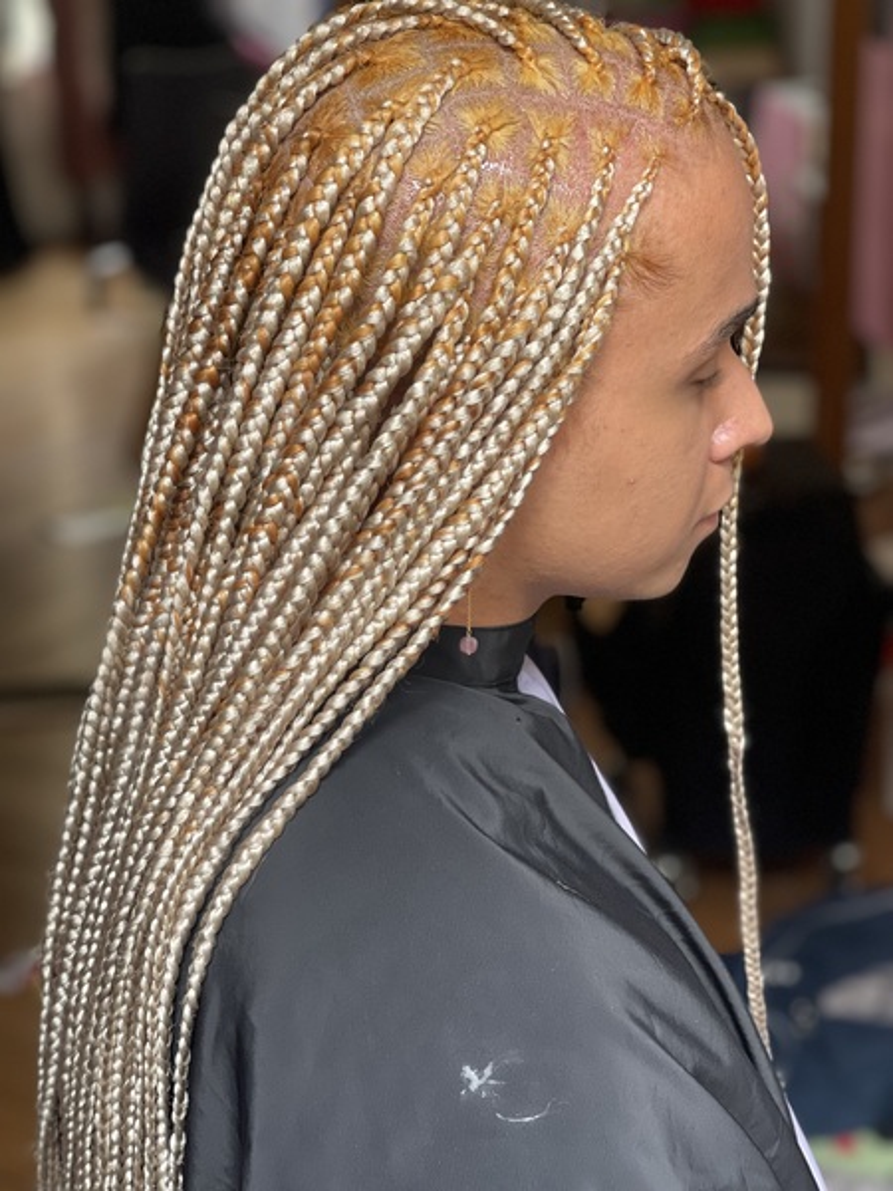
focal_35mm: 64
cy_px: 596
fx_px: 2201
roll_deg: +2.5
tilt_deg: -22.4
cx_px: 446
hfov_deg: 22.9
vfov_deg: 30.3
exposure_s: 1/121
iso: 125
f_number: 2.2
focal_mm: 7.5
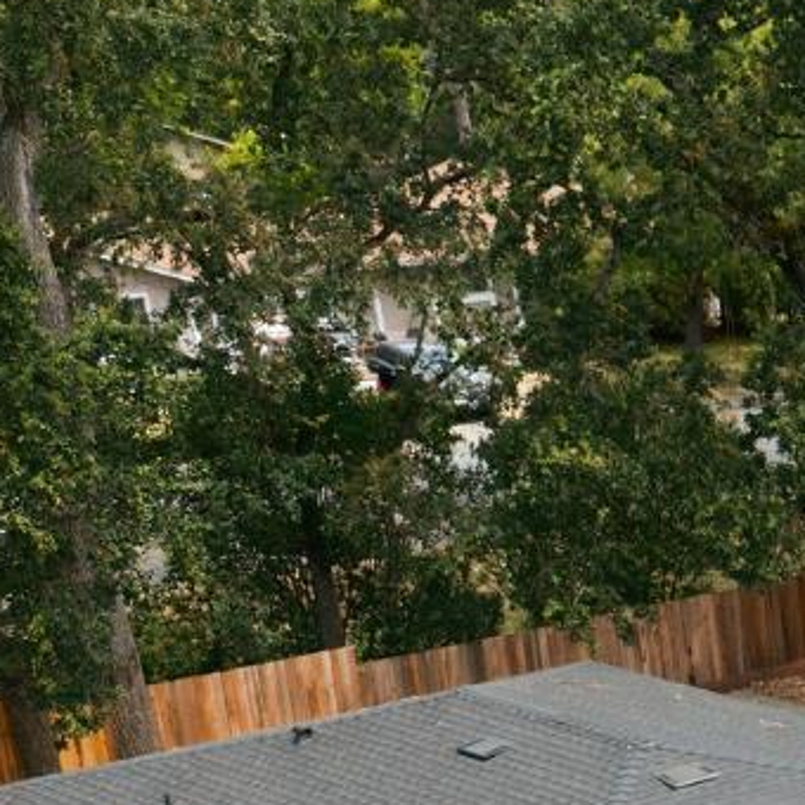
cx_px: 1683
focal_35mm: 105
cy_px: 996
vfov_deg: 15.9
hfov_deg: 13.7
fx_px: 2763
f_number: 2.8
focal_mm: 14.4
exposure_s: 1/800
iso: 200
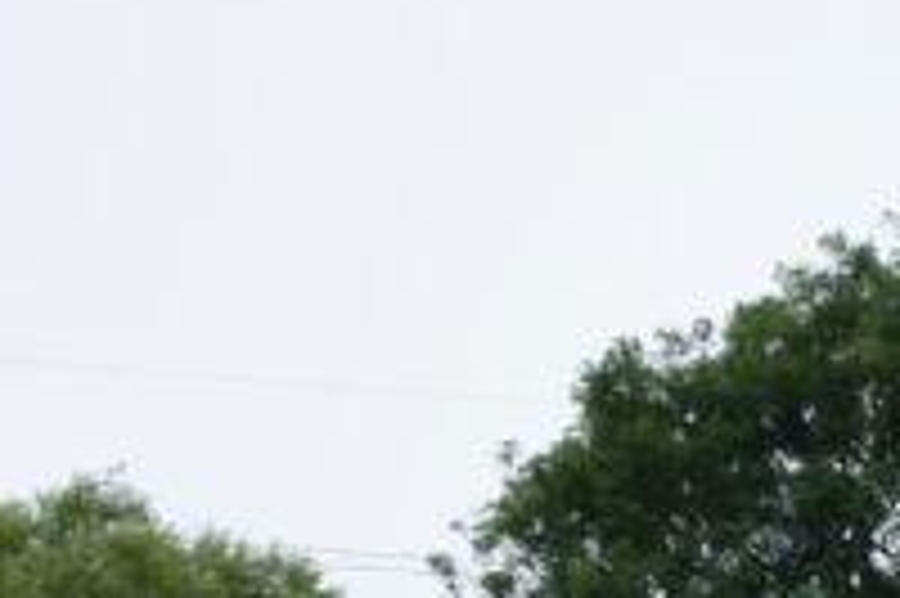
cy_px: 1407
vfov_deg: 3.6
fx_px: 9432
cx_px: 3024
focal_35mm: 378
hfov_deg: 5.1
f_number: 10
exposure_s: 1/250
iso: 400
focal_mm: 35
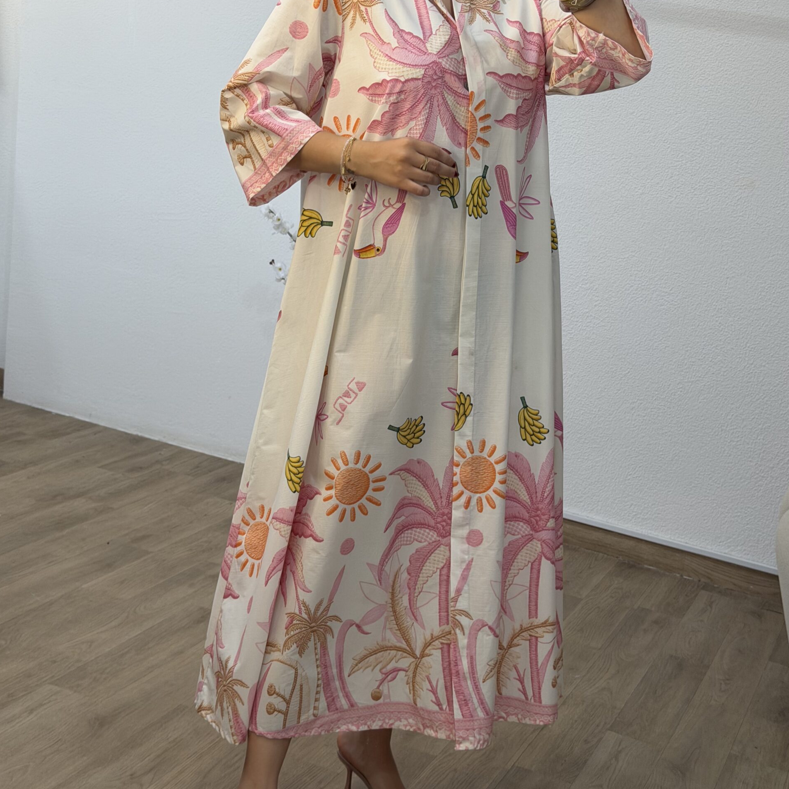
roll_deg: -8.1
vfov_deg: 30.0
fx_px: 1470
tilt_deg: -30.5
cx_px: 396
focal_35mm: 57
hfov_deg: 30.0
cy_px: 353
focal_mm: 6.76
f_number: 1.78
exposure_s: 1/121
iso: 64
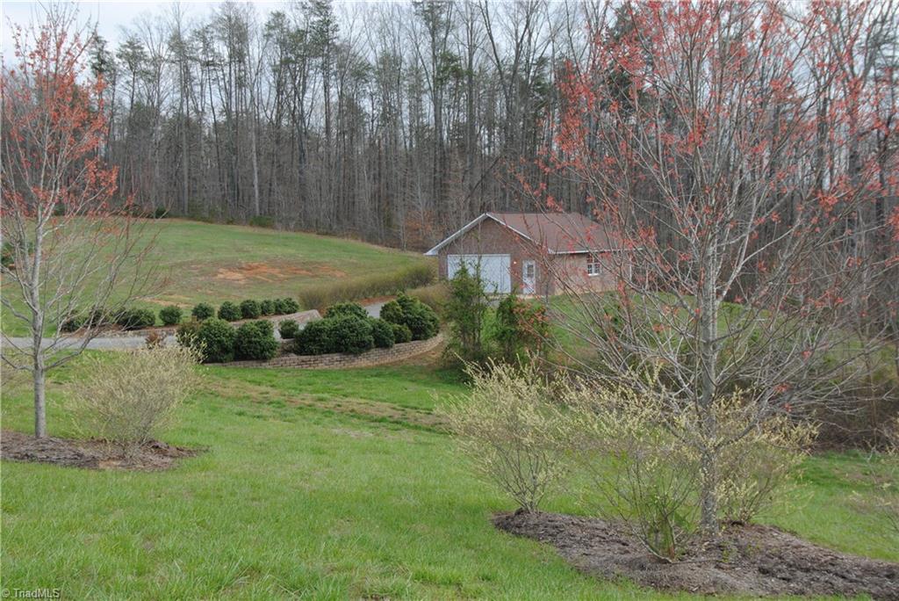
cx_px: 450
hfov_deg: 53.1
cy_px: 300
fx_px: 899
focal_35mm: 36
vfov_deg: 36.9
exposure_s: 1/160
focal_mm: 24
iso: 100
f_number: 6.3
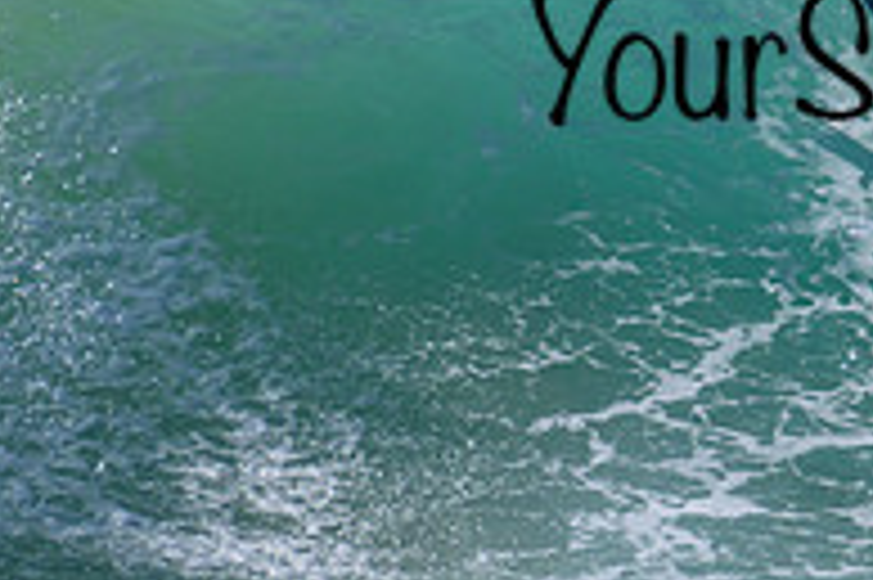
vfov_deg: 0.5
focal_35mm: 2668
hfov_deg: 0.8
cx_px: 1144
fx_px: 64643
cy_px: 115
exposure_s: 1/2000
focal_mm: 800
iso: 720
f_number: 11
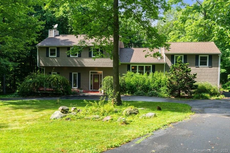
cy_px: 76
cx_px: 115
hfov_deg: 54.4
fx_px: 224
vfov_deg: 37.9
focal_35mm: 35
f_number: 9
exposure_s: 1/80
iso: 200
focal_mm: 35
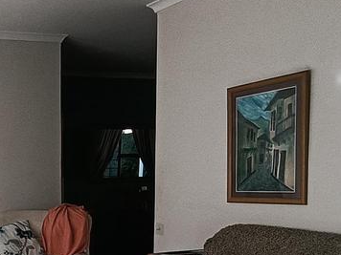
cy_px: 219
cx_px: -33
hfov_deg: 31.6
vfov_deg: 26.3
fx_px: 532
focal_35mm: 54
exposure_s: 1/121
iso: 64
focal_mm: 1.68
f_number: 2.2
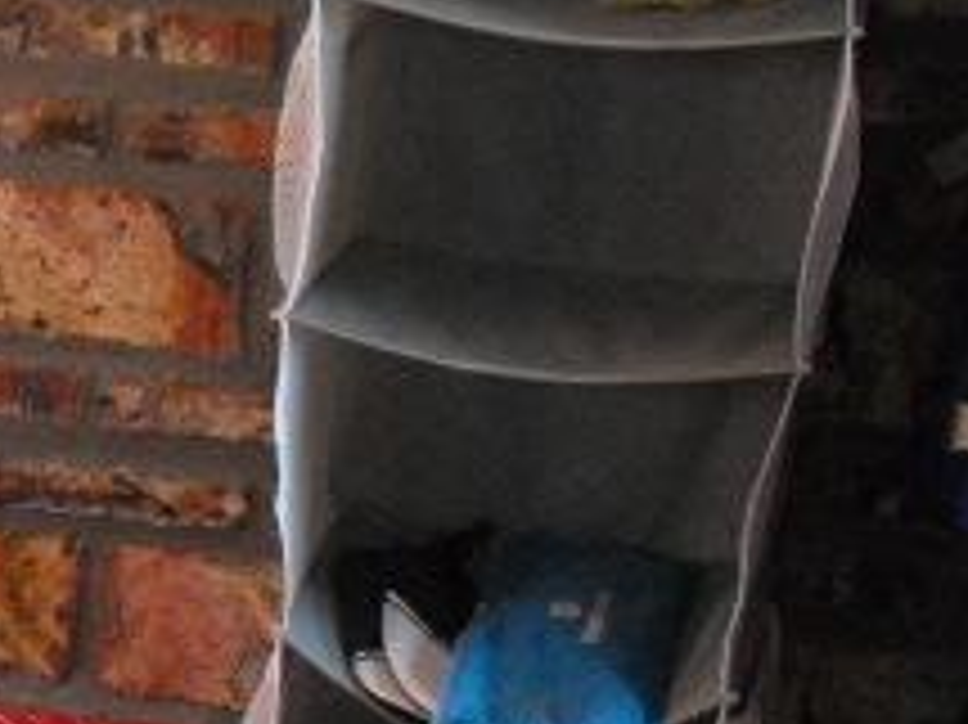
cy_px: 603
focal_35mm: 107
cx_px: -392
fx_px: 2990
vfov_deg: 13.7
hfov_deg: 17.0
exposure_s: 1/80
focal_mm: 6.3
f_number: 3.1
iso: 800
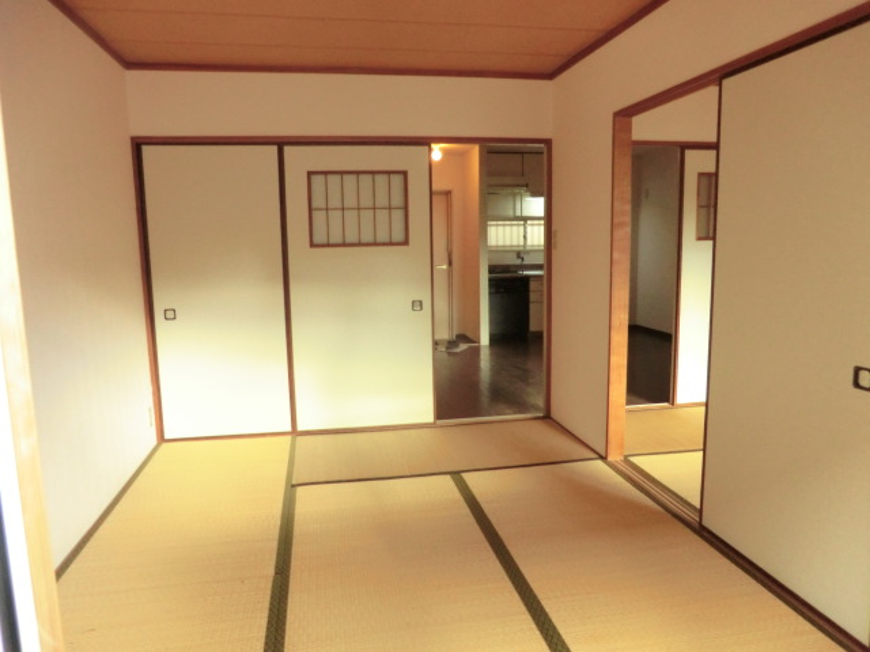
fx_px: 603
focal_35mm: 24
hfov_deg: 71.6
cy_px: 326
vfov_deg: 56.8
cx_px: 435
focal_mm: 4.3
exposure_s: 1/60
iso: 400
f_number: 3.2
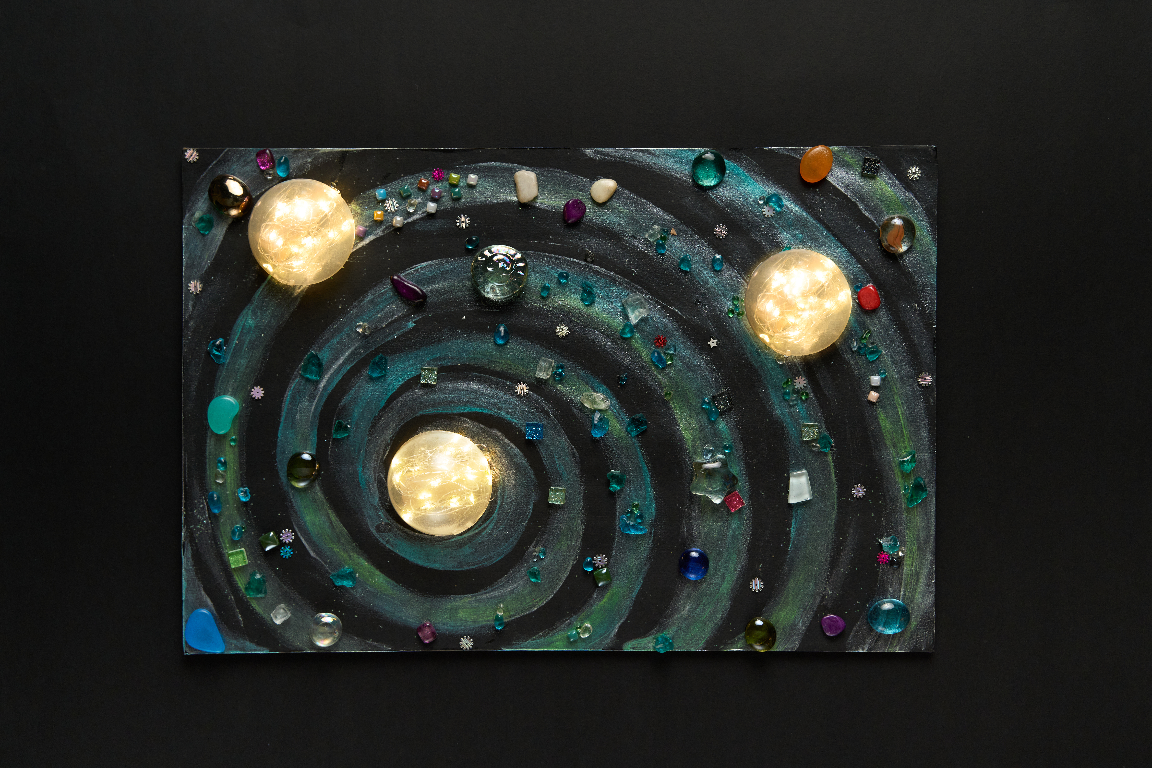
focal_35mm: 48
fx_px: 1536
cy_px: 384
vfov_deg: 28.1
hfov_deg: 41.1
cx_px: 576
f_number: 6.3
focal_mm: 48
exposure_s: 1/100
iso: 800
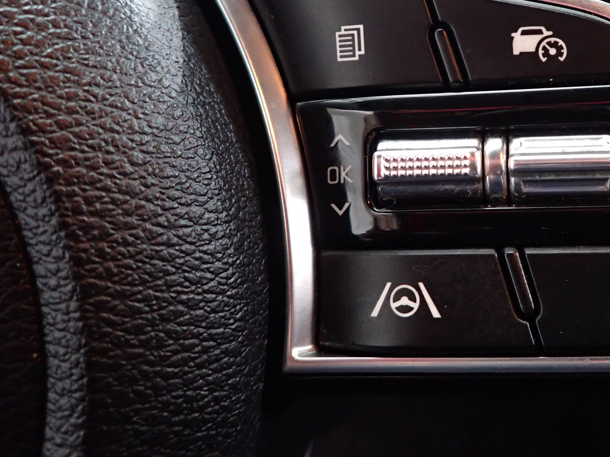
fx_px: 705
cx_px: 455
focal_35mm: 40
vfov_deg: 35.3
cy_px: 123
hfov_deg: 45.2
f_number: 2
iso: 640
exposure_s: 1/30
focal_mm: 4.5
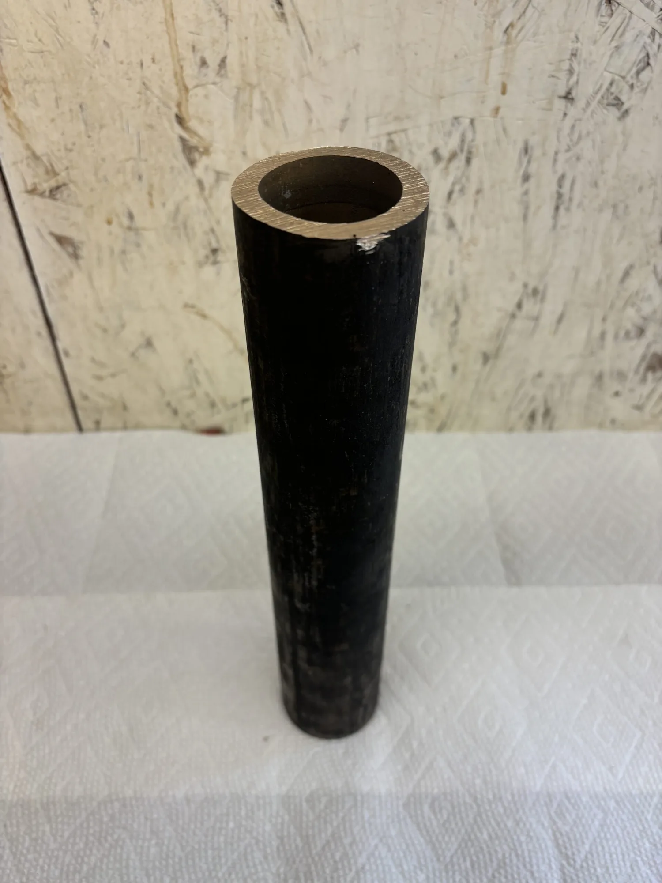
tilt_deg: -42.8
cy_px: 442
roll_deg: +1.3
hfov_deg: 53.1
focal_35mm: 26
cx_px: 331
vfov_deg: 67.3
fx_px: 663
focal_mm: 5.96
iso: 50
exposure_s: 1/120
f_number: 1.6
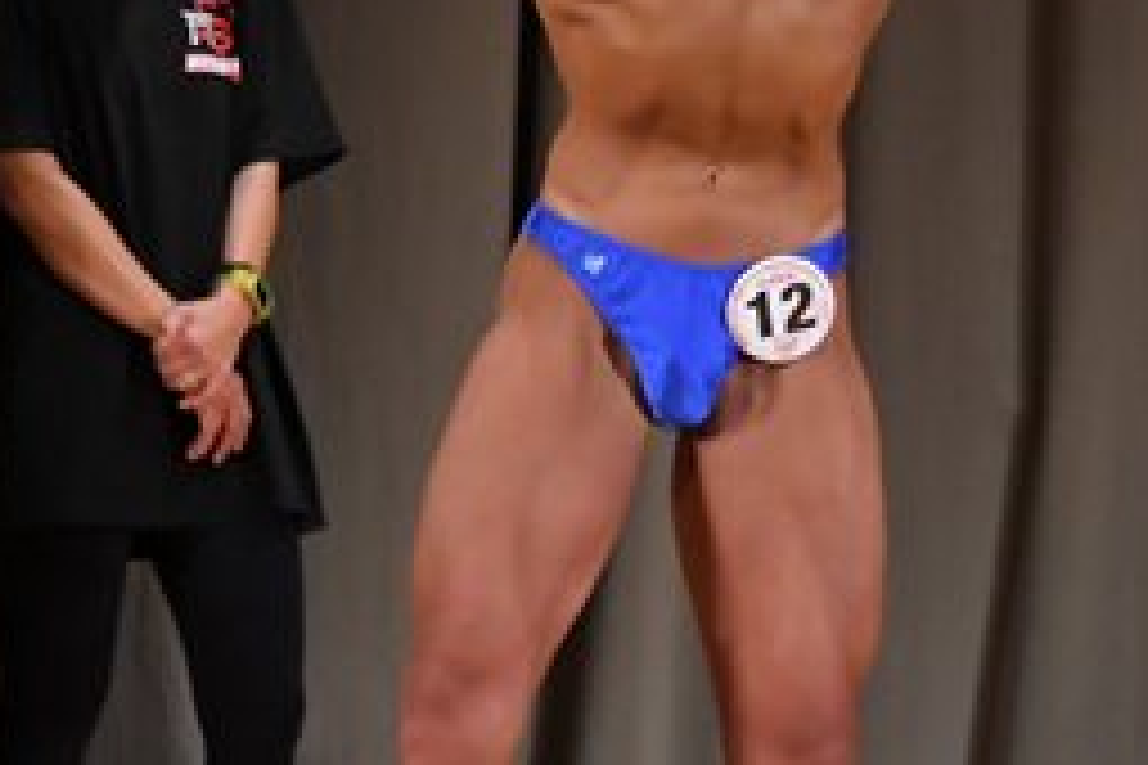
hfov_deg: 3.0
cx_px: 214
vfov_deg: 2.0
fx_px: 21778
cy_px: 387
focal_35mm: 683
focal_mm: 150
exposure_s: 1/400
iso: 3200
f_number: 5.6
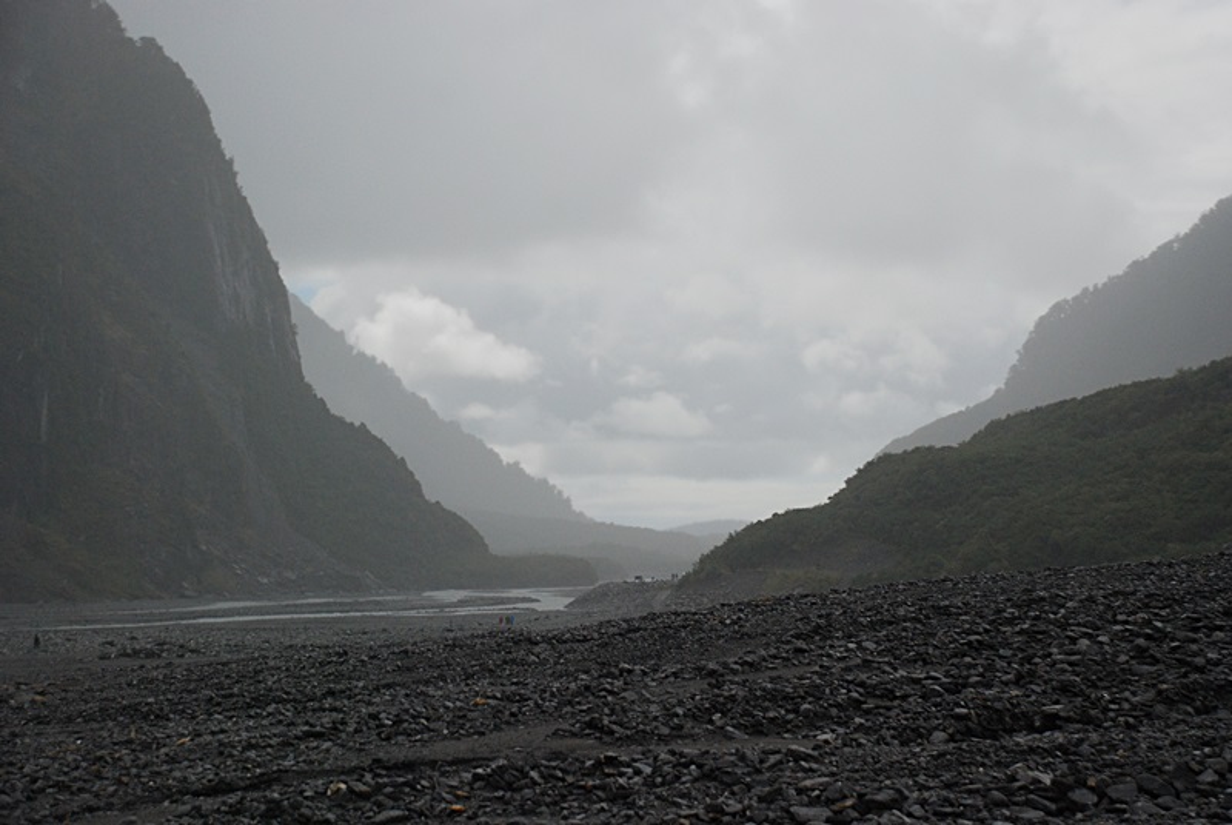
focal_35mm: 75
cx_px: 616
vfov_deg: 18.2
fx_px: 2570
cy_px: 412
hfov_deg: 27.0
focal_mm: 50
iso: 400
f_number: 5.6
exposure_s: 1/2000
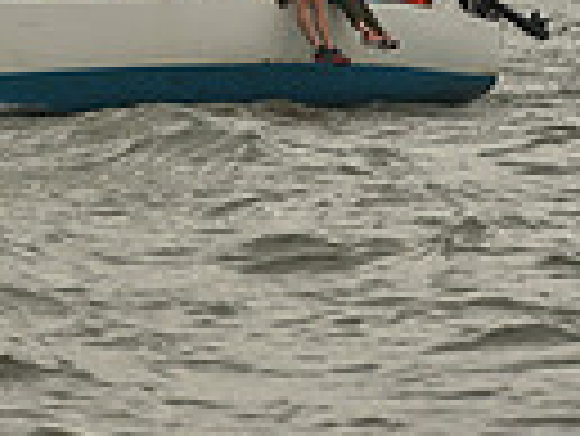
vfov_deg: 2.5
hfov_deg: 3.4
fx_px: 9811
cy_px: -850
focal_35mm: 585
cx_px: -119
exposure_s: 1/1600
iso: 320
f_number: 8
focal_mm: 135
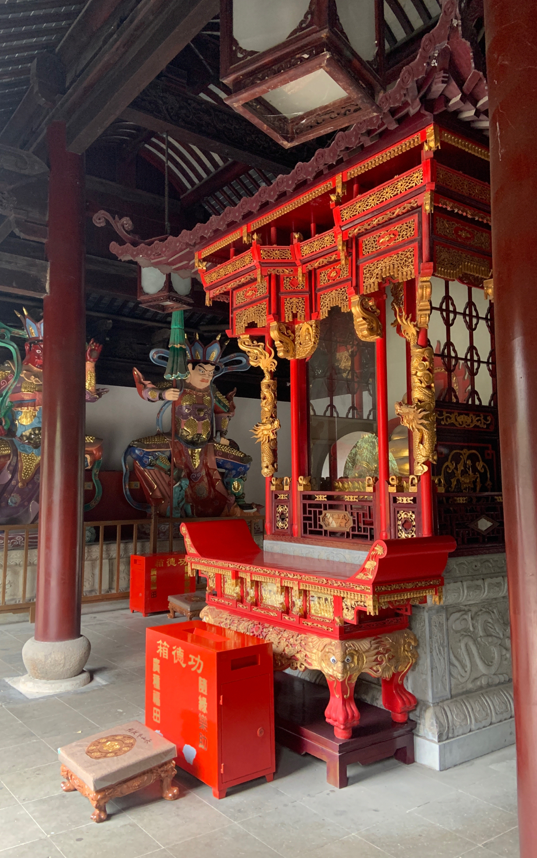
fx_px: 655
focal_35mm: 28
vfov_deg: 66.5
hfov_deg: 44.3
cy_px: 430
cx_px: 214
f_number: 1.8
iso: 400
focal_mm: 4.25
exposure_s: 1/60
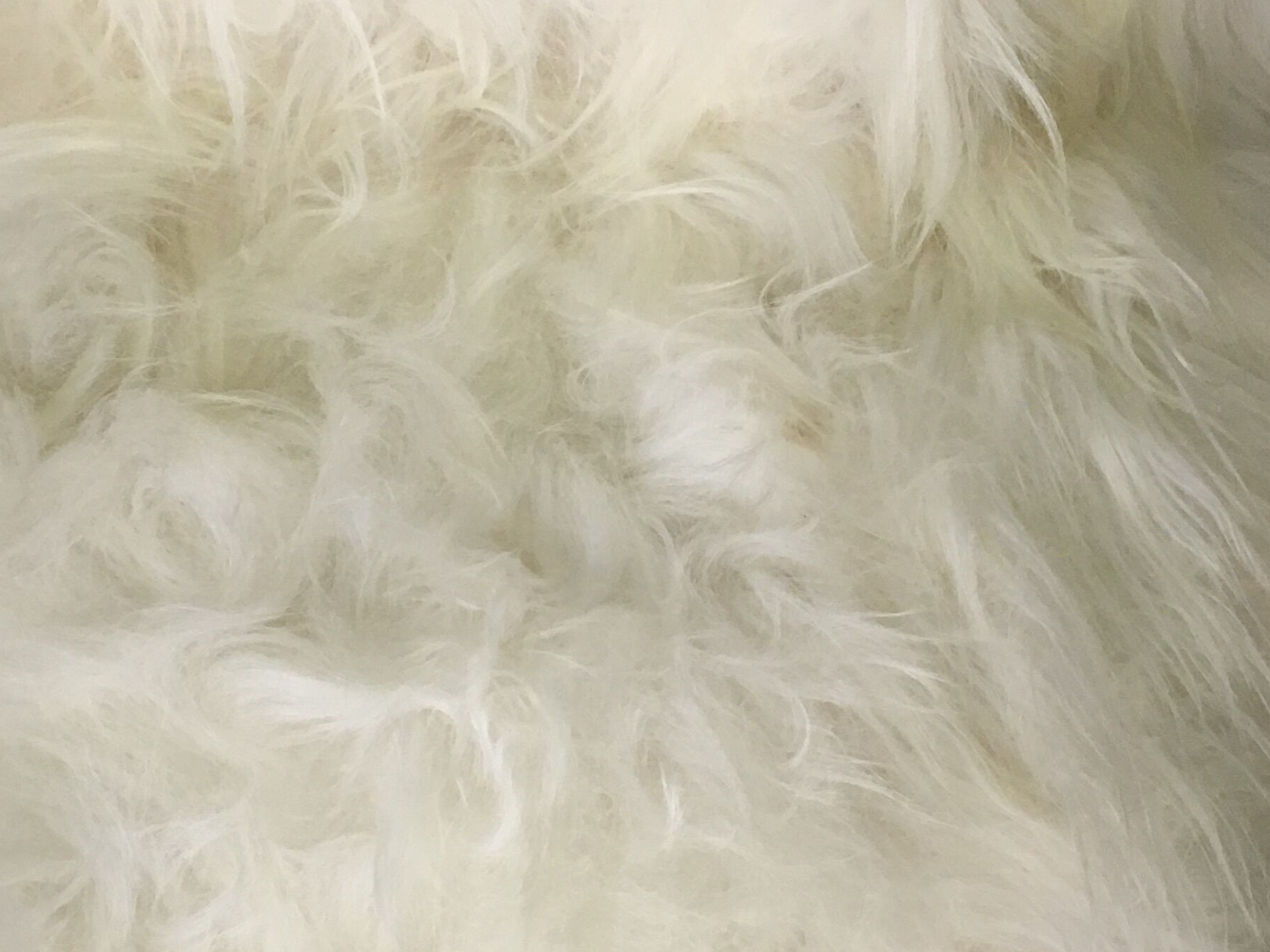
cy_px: 555
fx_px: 2385
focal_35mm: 65
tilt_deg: -78.0
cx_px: 538
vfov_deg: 22.6
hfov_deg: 29.8
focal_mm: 4.15
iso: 100
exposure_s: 1/33
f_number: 2.2
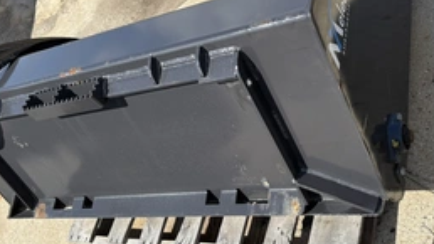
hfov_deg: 46.3
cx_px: 244
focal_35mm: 44
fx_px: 506
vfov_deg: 27.1
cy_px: 104
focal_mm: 5.96
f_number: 1.6
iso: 50
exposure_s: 1/3279
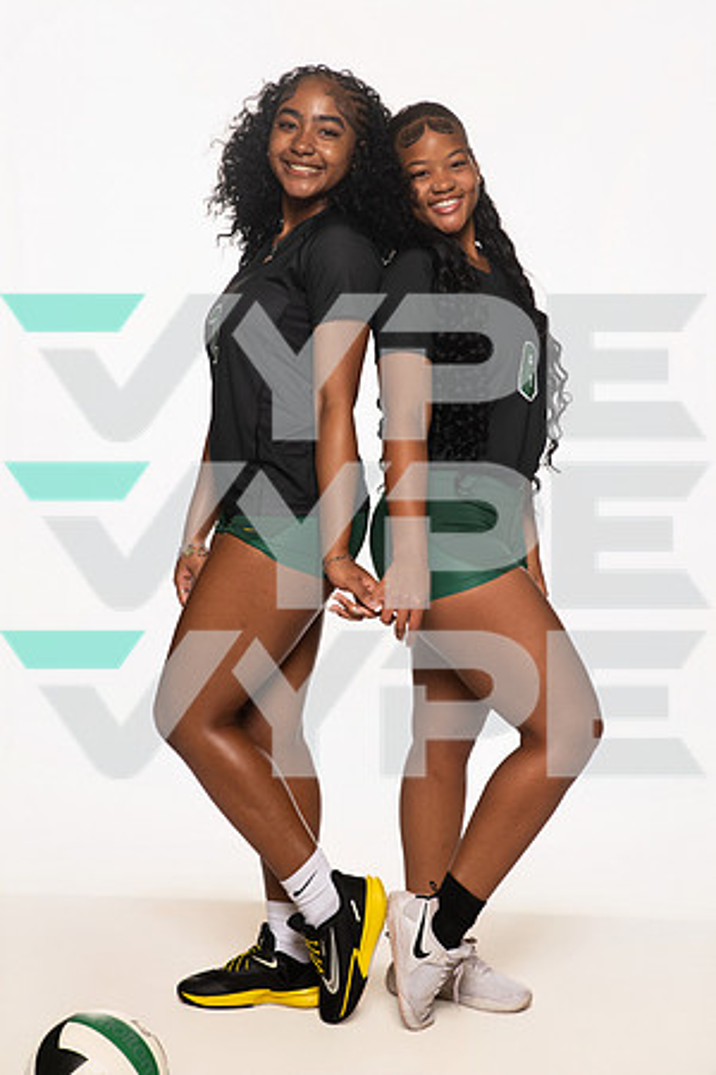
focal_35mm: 62
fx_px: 1850
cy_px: 538
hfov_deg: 21.9
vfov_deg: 32.4
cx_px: 358
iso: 800
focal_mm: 62
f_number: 7.1
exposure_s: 1/320
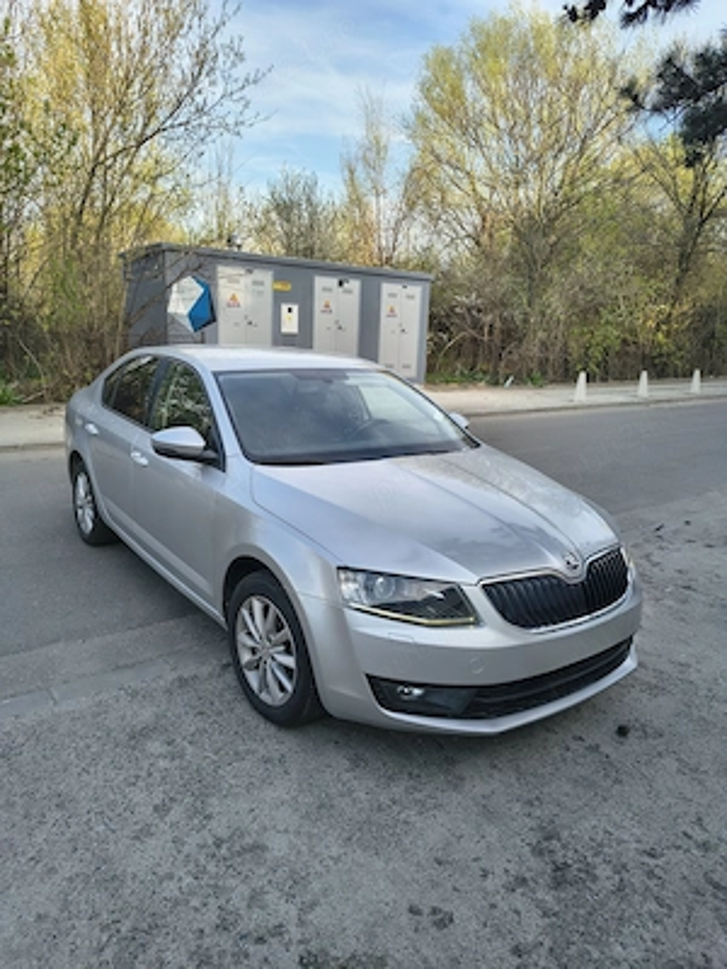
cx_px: 364
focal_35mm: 24
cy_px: 484
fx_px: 672
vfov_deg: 71.6
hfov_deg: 56.8
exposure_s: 1/568
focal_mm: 5.56
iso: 101
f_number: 1.8
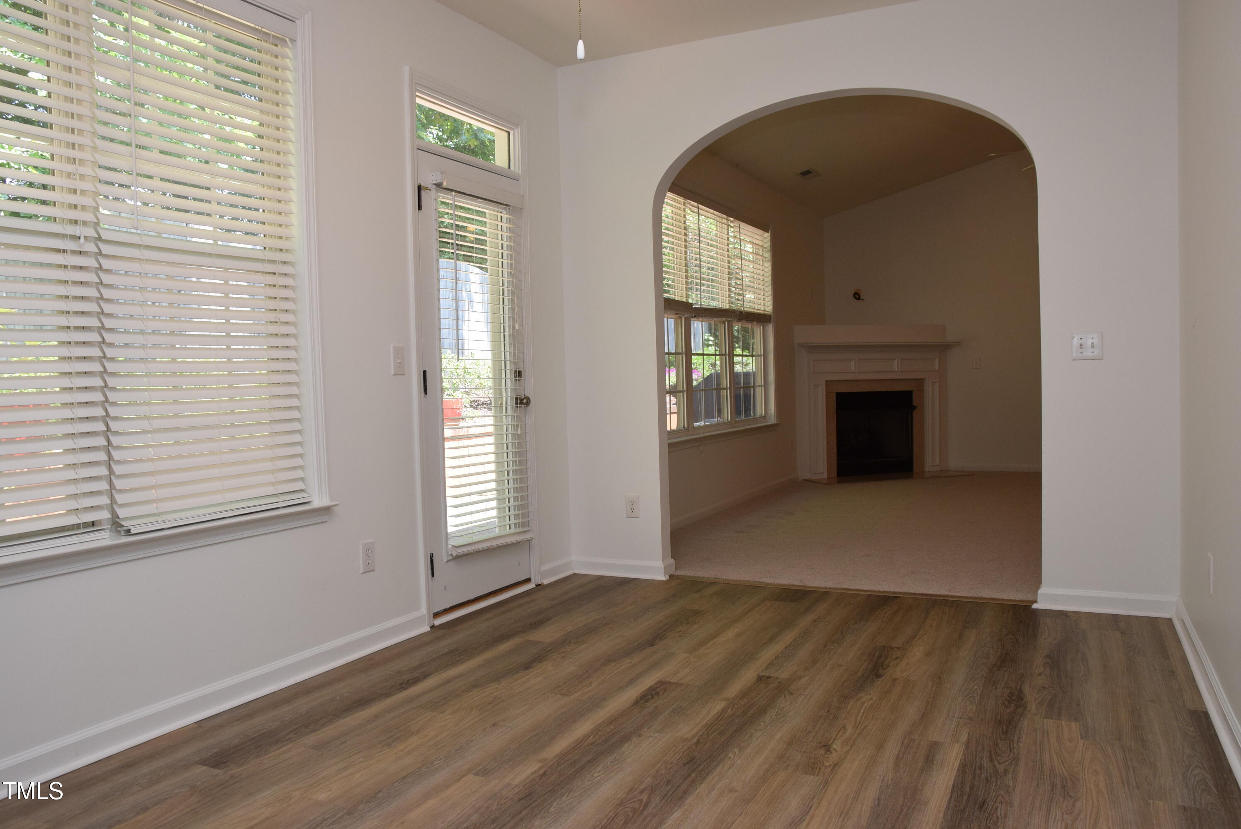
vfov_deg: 50.5
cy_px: 414
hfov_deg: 70.4
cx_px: 620
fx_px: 880
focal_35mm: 26
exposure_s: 1/125
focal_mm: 17
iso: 720
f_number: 5.6
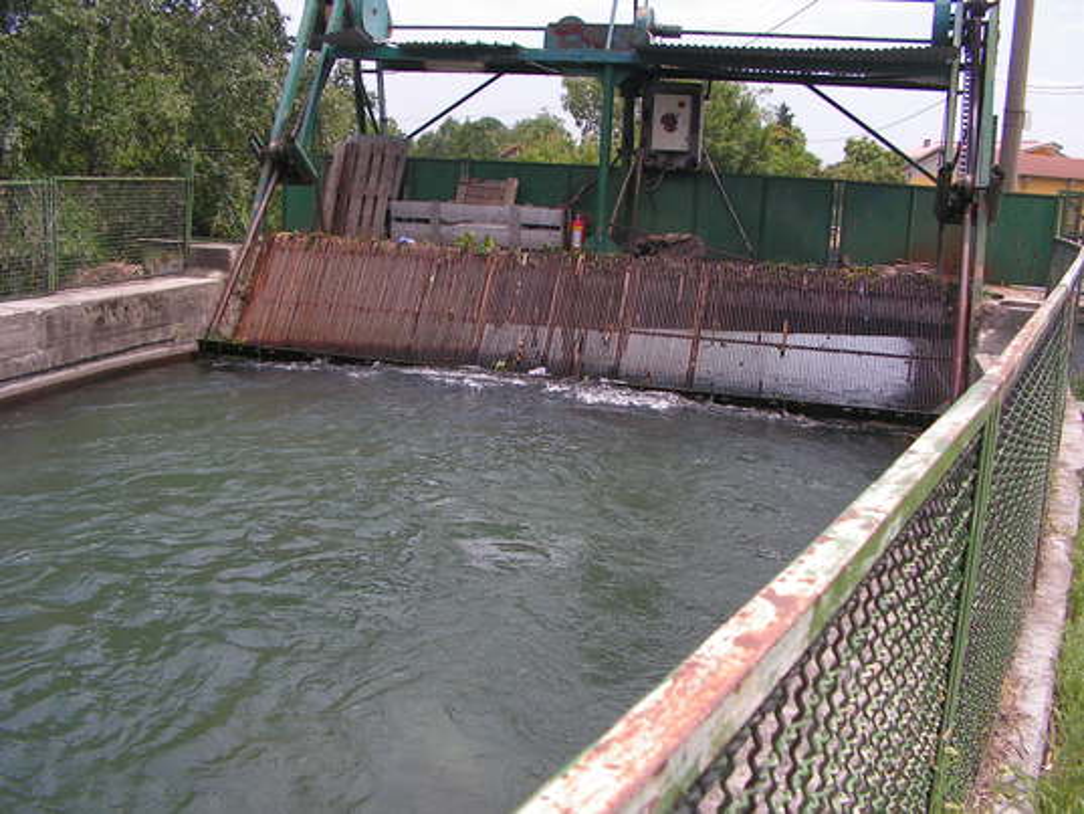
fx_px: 1128
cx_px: 542
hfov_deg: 51.3
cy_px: 407
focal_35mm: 36
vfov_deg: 39.7
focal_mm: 6
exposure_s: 1/500
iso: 64
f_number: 3.2
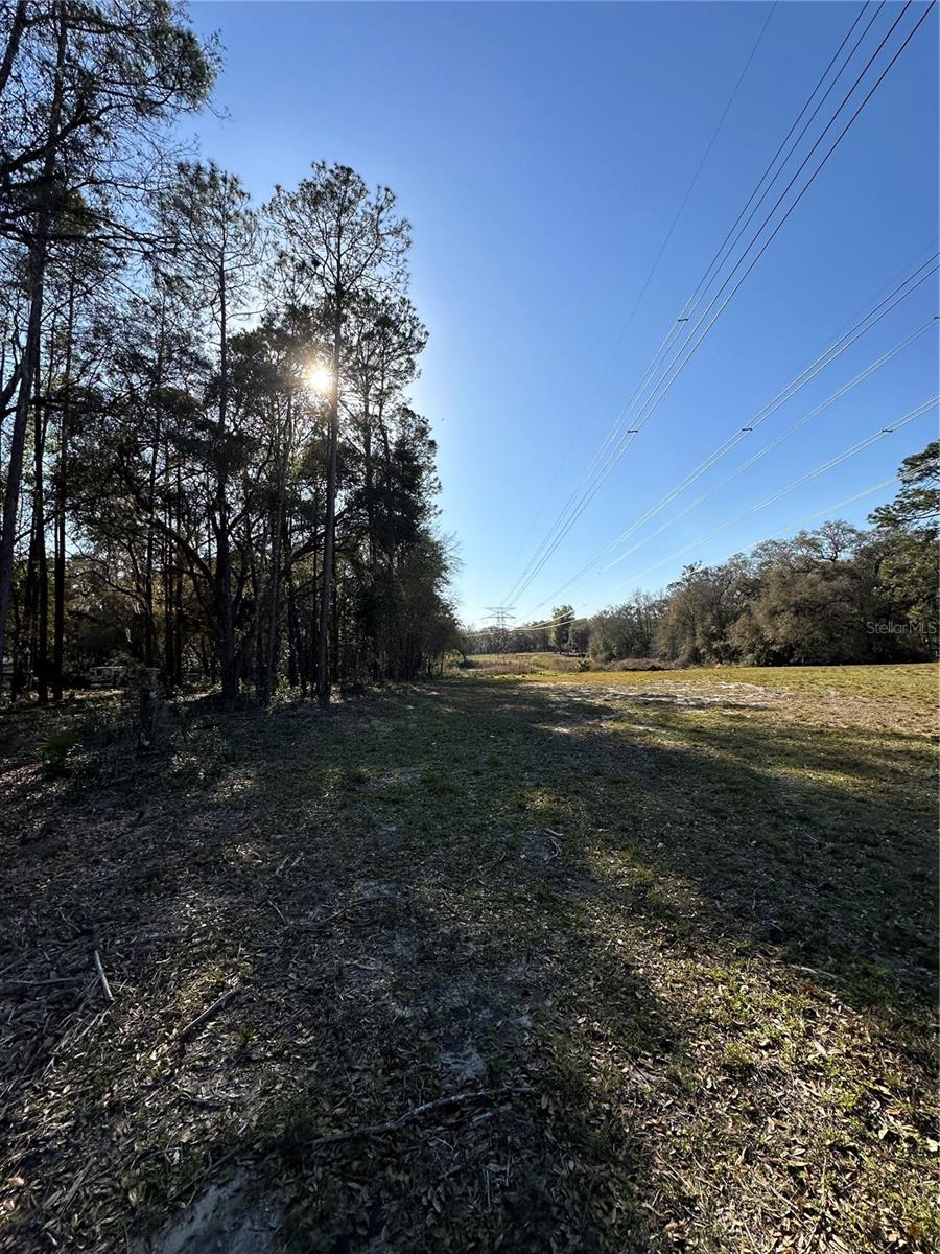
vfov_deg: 102.1
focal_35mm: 14
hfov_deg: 85.7
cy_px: 627
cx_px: 470
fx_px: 507
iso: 50
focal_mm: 2.22
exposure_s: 1/2506
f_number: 2.2
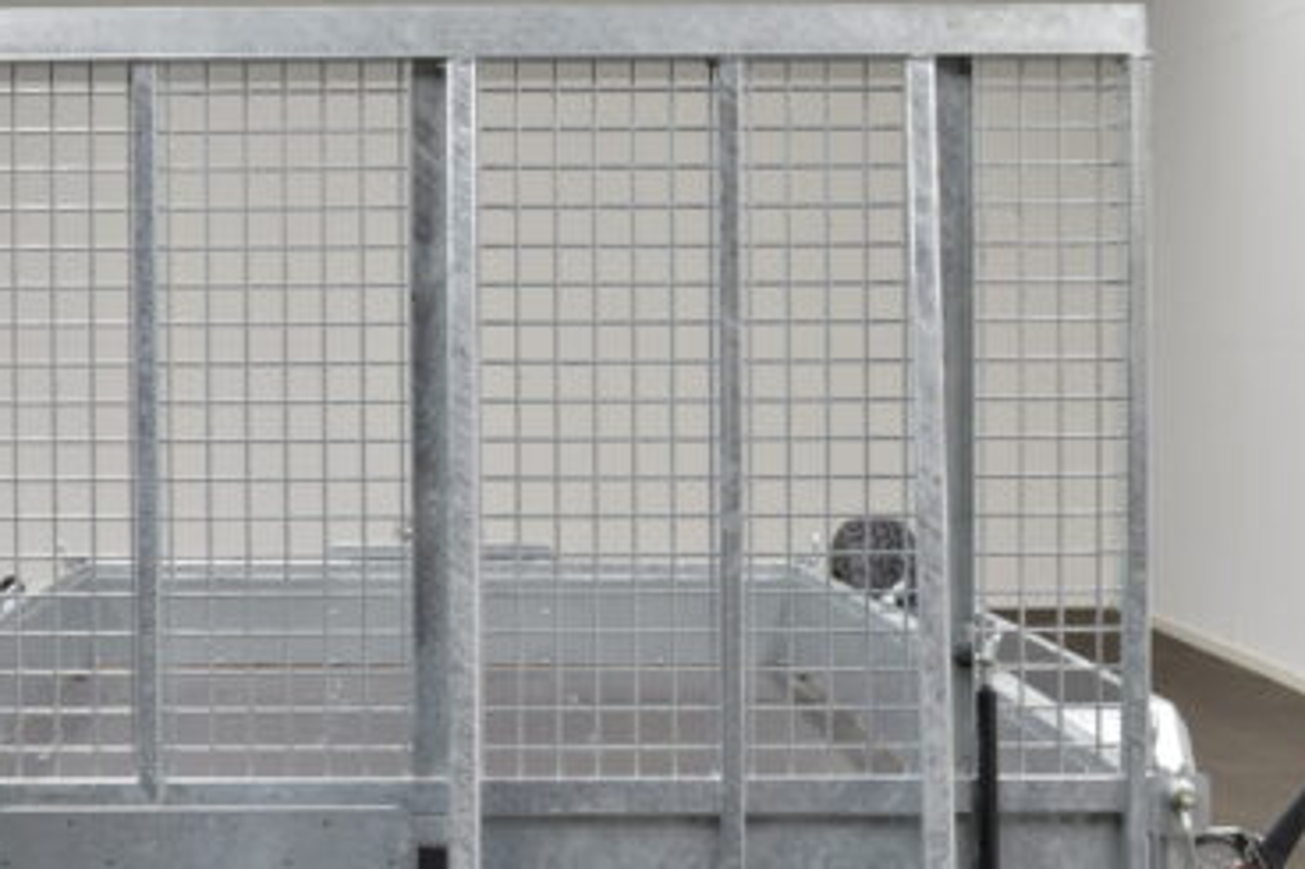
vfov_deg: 15.5
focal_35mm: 88
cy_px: 612
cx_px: 422
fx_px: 3188
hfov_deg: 23.0
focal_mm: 36
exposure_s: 1/1.6
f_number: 11
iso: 100
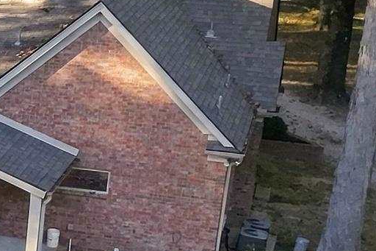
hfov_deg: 15.1
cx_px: -250
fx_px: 1274
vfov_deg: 11.1
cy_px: 245
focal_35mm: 122
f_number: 1.8
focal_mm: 8.7
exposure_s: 1/60
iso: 1520
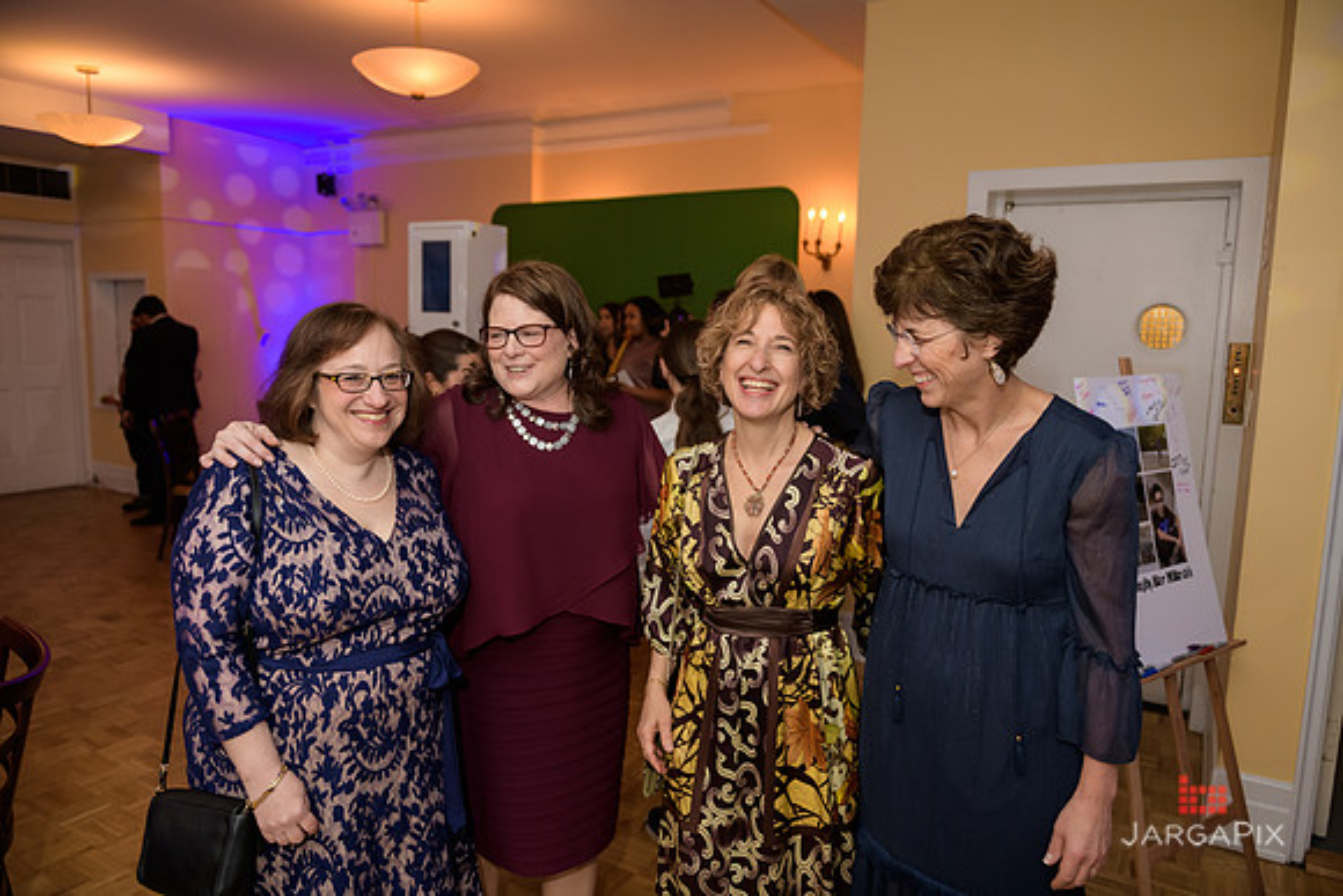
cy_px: 448
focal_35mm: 24
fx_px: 896
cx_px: 672
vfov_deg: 53.2
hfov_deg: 73.7
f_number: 3.2
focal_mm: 24
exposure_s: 1/125
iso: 800
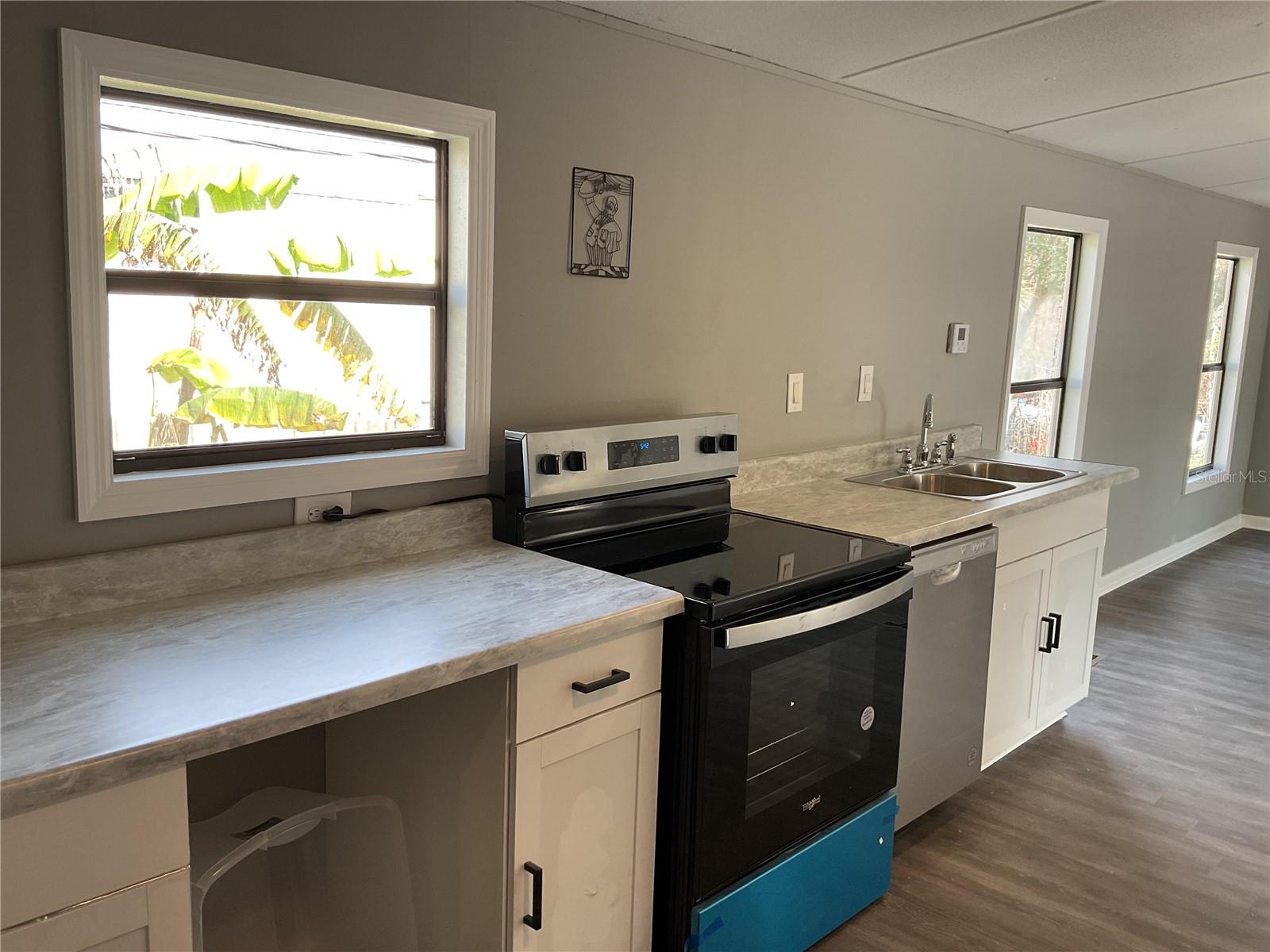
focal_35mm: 29
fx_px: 1064
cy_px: 476
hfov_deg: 61.7
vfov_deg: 48.2
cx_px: 635
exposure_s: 1/120
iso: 50
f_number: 1.8
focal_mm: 3
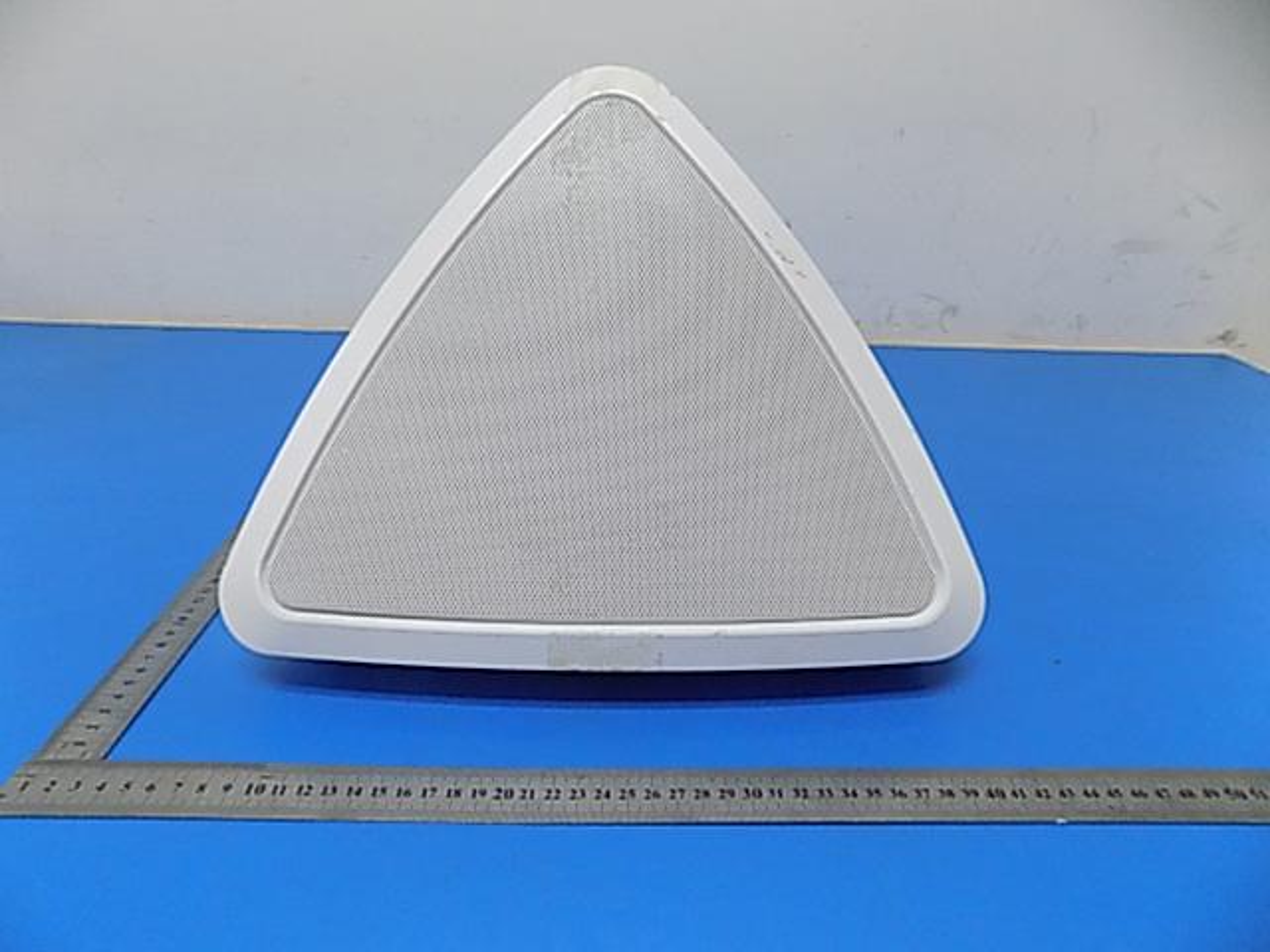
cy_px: 476
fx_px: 844
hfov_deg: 73.9
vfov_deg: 58.9
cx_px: 635
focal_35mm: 23
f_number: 3.1
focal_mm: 4
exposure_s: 1/30
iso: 400
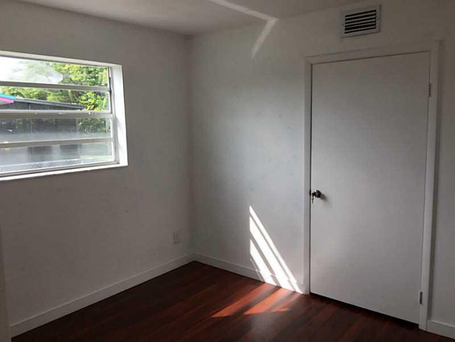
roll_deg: +0.4
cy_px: 171
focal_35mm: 29
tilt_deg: -6.2
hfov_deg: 61.7
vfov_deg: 48.2
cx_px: 228
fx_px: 381
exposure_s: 1/215
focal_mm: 4.15
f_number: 2.2
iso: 32
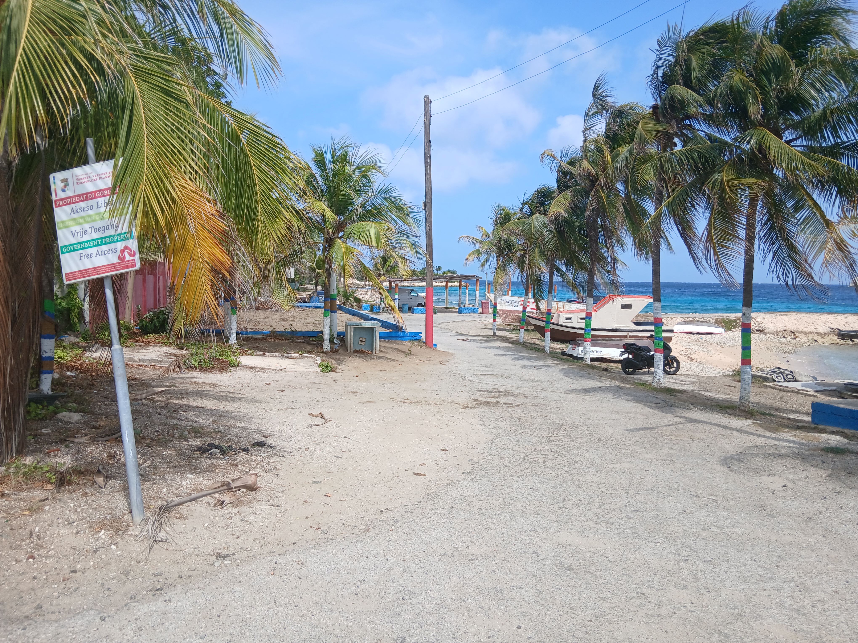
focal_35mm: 26
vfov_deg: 53.1
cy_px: 322
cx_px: 429
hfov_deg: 67.3
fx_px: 644
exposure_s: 1/496
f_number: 1.8
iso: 20
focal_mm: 3.98
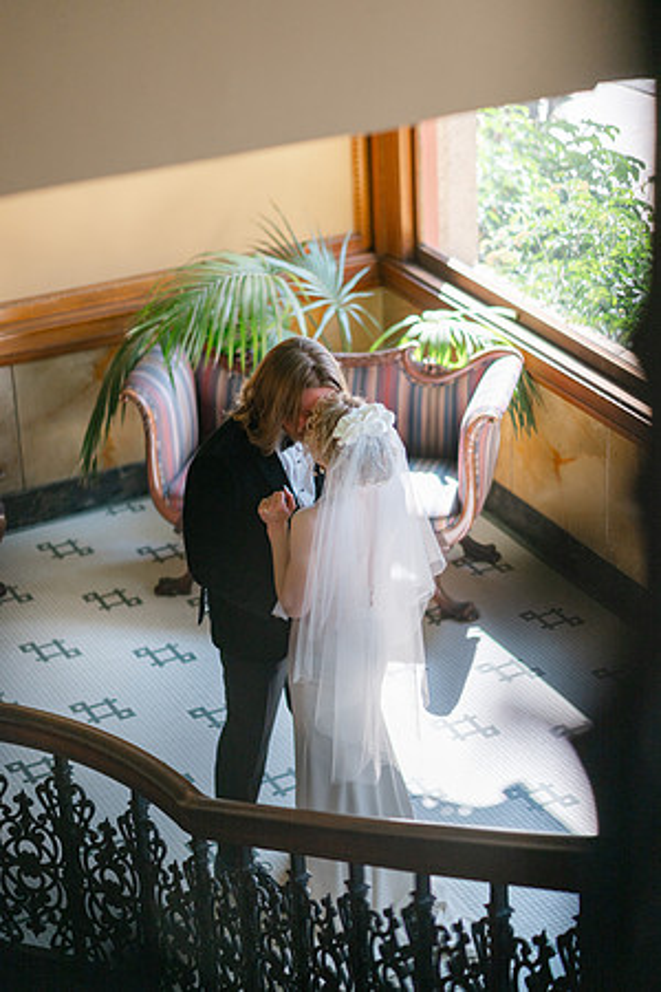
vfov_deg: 23.9
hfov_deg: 16.1
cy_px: 496
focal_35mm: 85
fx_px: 2341
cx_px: 330
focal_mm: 85
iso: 400
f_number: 1.8
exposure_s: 1/640
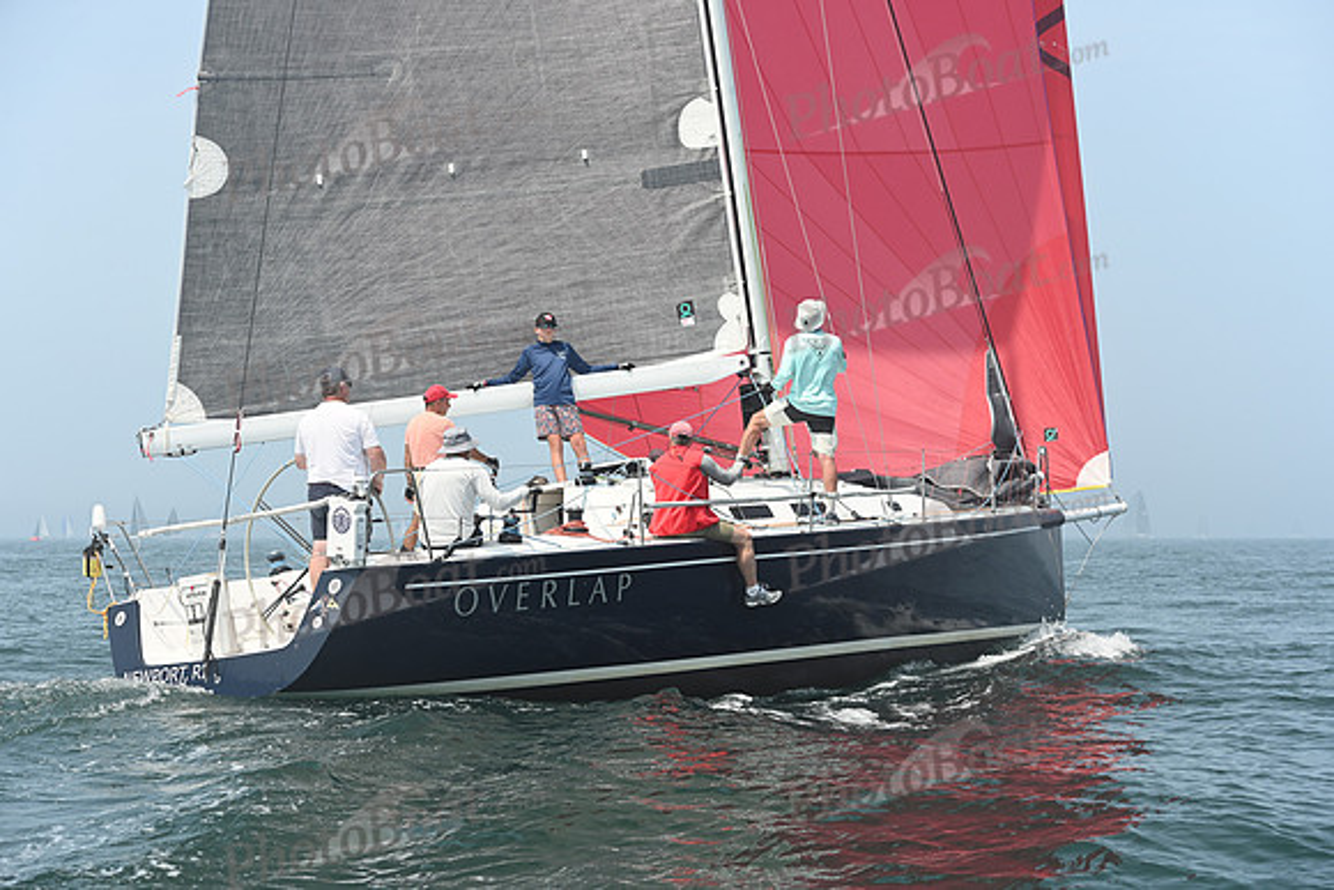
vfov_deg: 19.5
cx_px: 667
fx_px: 2594
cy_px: 445
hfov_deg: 28.8
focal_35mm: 70
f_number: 6.3
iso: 320
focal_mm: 70
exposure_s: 1/1250
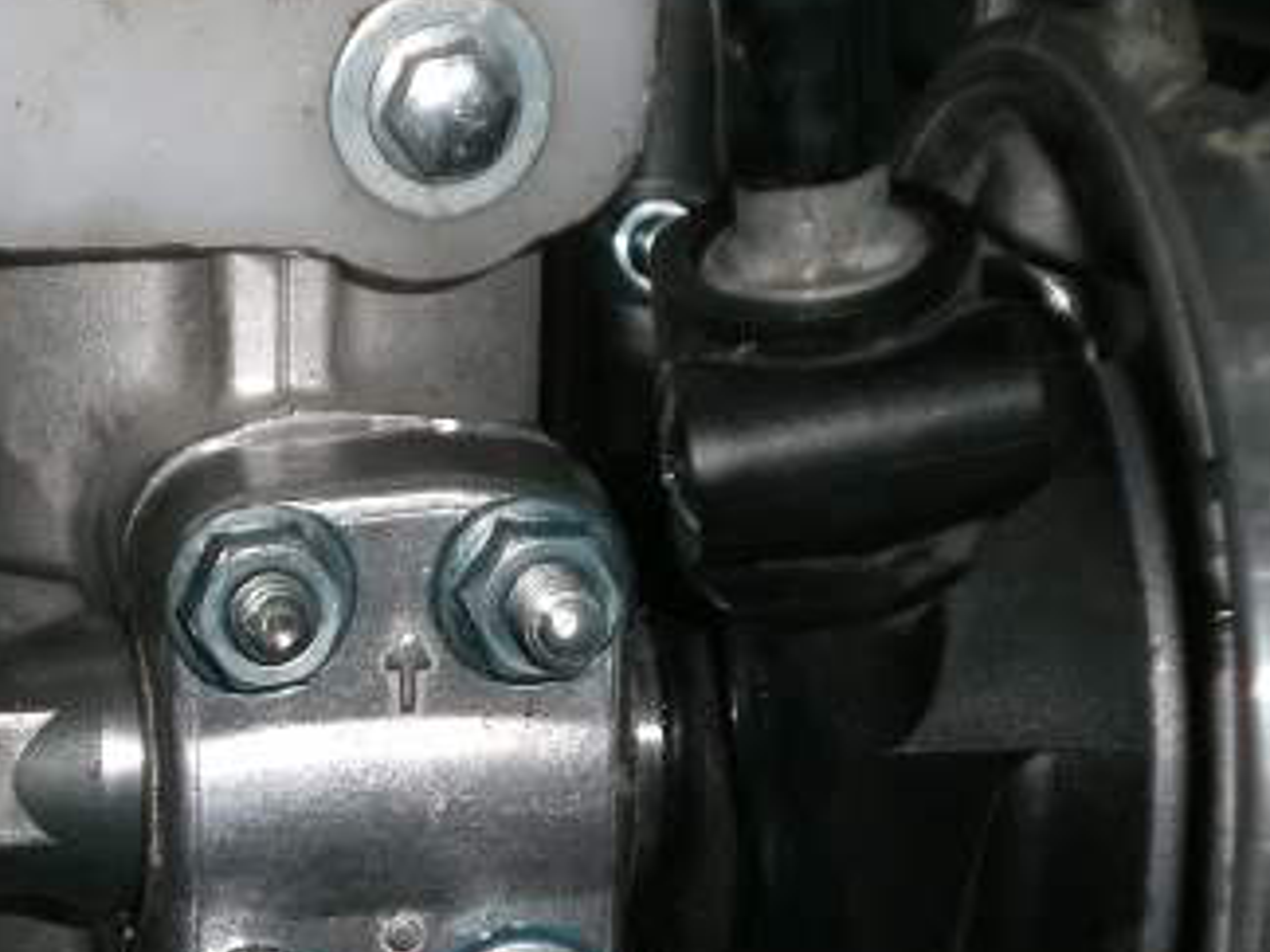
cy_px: 823
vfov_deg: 10.0
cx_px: 392
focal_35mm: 148
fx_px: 5430
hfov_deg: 13.3
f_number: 4.5
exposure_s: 1/60
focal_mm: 12.47
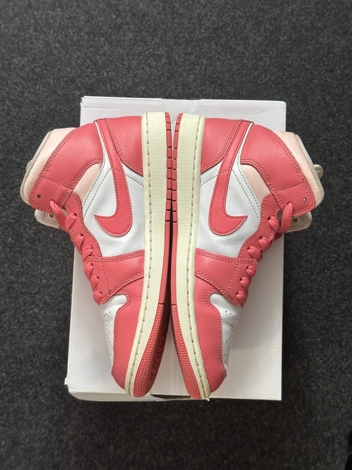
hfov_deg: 30.3
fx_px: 651
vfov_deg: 39.7
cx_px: 176
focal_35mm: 48
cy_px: 235
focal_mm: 6.86
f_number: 1.78
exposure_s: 1/60
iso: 250
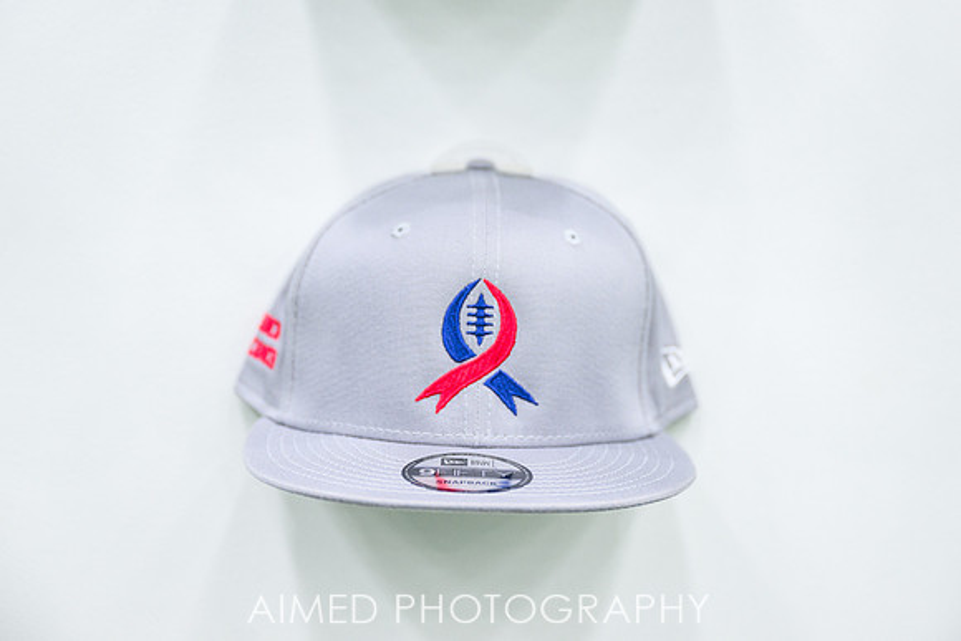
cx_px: 507
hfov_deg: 37.6
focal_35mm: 53
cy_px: 288
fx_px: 1412
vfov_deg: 25.6
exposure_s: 1/200
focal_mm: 48
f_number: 2.8
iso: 1250
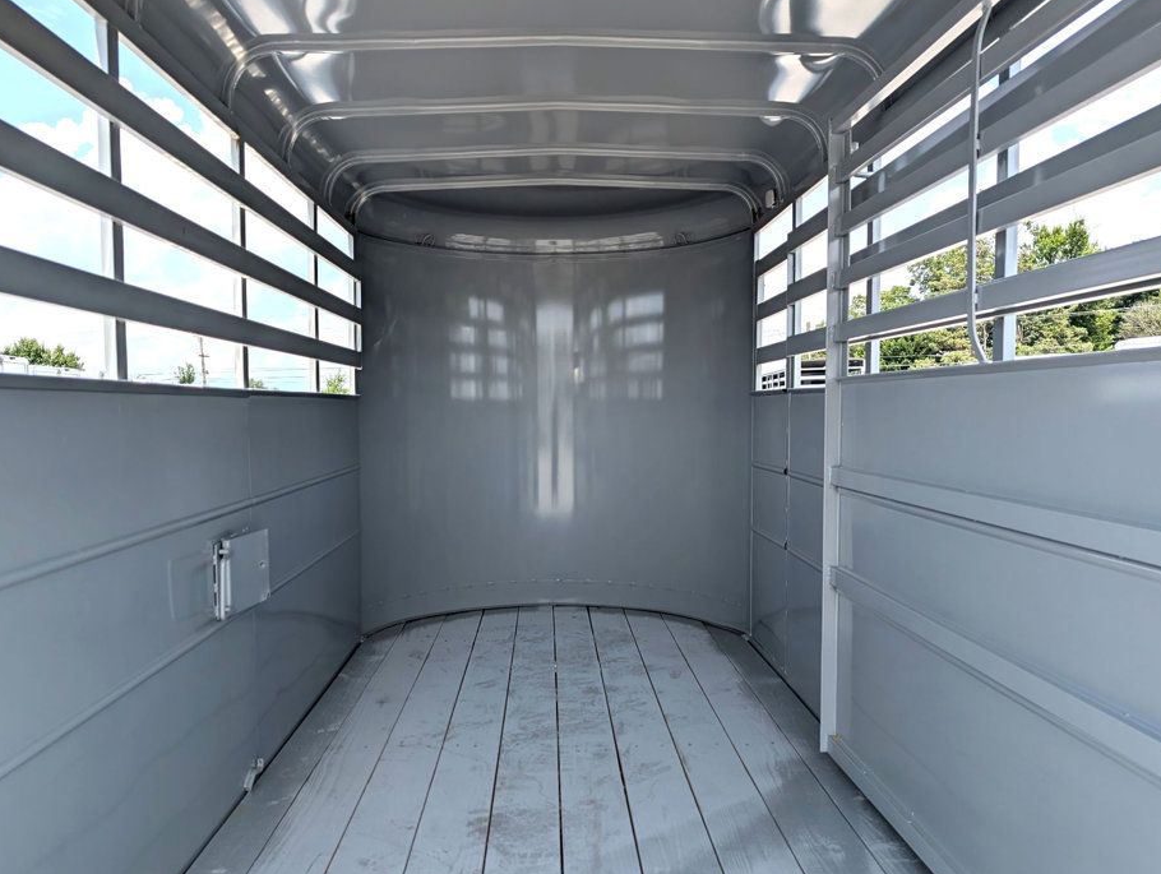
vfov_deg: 51.4
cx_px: 547
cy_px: 460
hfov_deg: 65.2
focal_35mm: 27
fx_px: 907
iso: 22
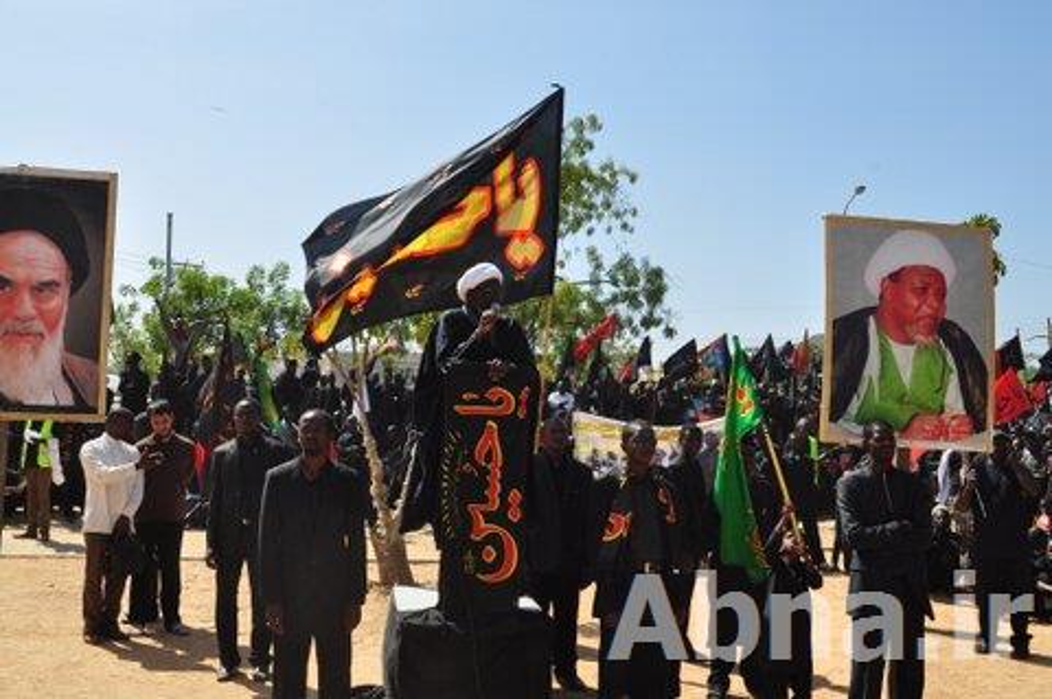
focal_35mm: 36
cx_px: 526
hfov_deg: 53.2
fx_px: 1051
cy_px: 350
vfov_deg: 36.8
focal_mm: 24
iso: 200
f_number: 10
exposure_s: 1/320
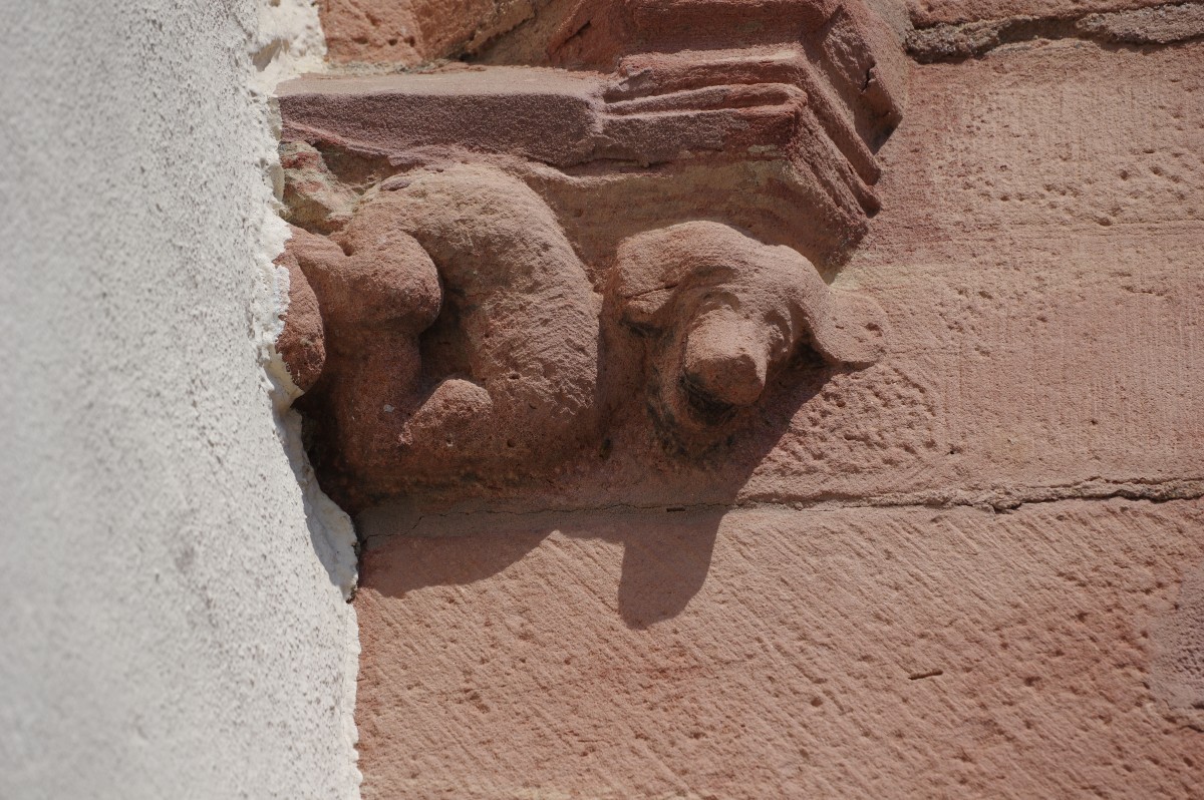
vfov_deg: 4.0
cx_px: 602
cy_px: 400
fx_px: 11529
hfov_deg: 6.0
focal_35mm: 345
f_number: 7.1
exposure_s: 1/500
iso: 100
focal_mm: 230
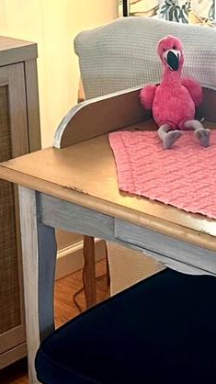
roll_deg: +0.0
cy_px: 124
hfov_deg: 11.9
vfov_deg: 21.3
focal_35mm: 100
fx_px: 1019
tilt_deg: -15.5
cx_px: 258
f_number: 1.78
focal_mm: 6.86
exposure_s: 1/60
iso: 200
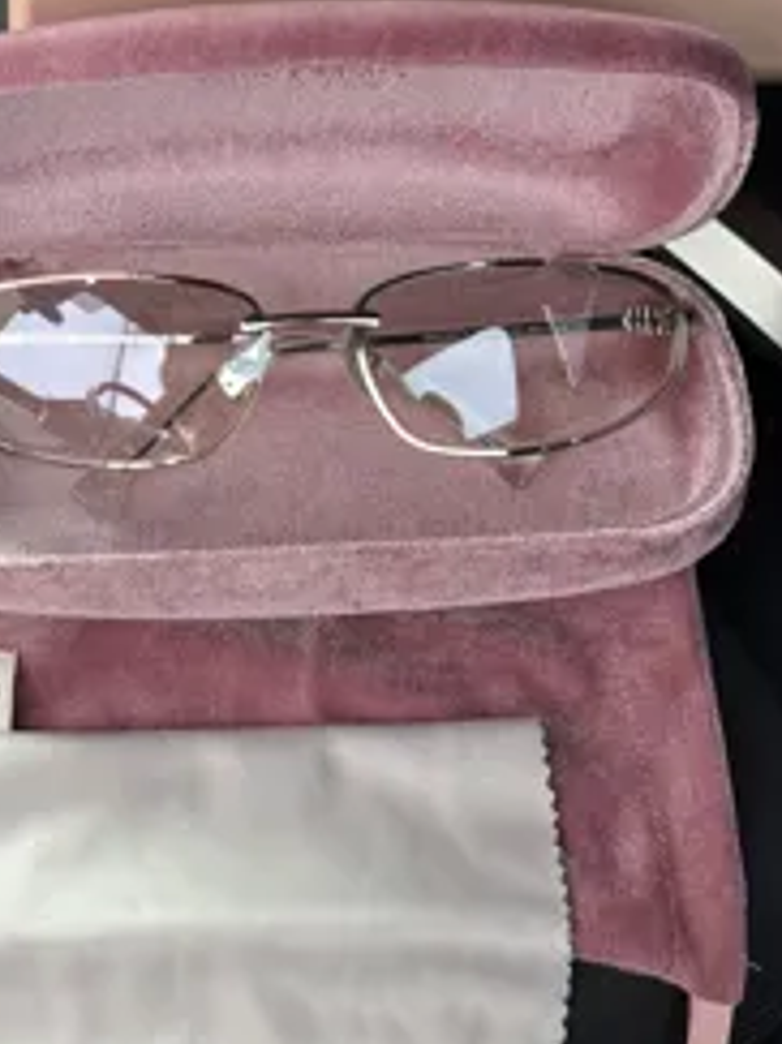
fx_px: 2864
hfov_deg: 15.5
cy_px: 382
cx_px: 292
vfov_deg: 20.6
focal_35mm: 95
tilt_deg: -48.3
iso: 100
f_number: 1.78
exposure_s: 1/90
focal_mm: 6.76
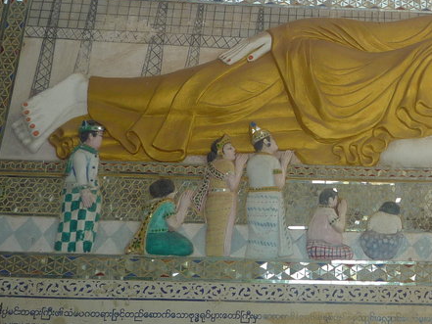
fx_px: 724
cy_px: 117
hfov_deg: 31.9
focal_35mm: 58
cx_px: 372
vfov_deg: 25.2
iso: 100
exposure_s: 1/125
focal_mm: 4.4
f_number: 2.8
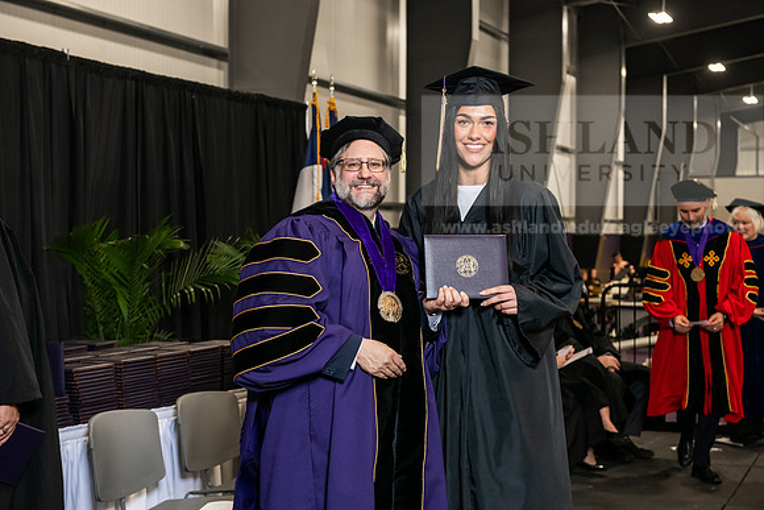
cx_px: 382
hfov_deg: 32.4
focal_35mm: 62
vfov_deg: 21.9
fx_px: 1316
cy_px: 255
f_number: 5
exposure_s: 1/200
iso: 2500
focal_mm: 62
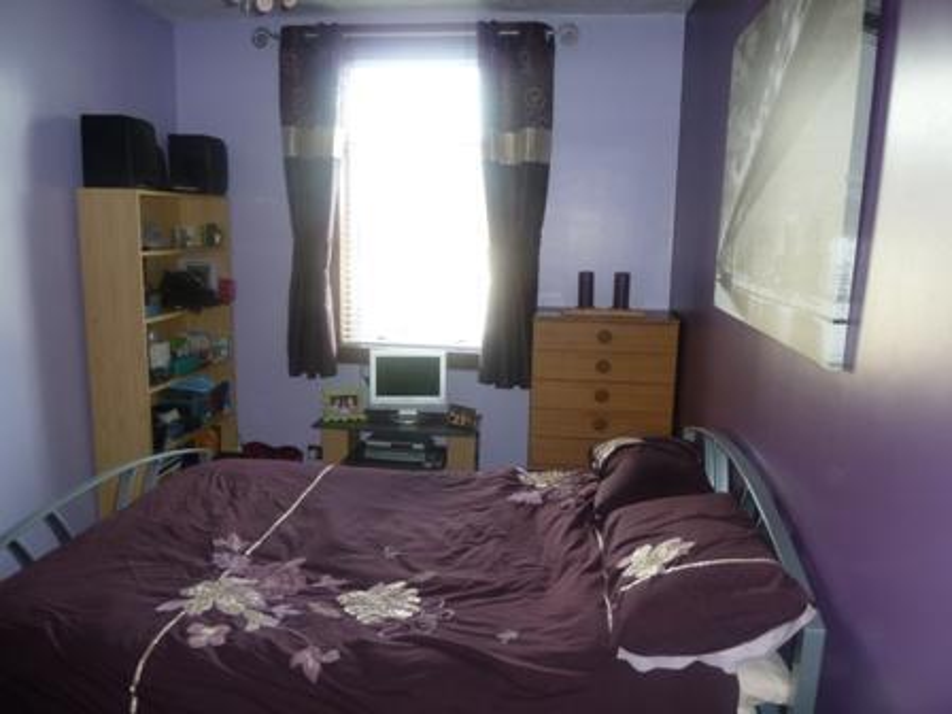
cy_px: 357
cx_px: 476
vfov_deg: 54.9
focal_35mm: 25
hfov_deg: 69.4
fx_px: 688
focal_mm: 4.1
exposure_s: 1/30
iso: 125
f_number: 3.3
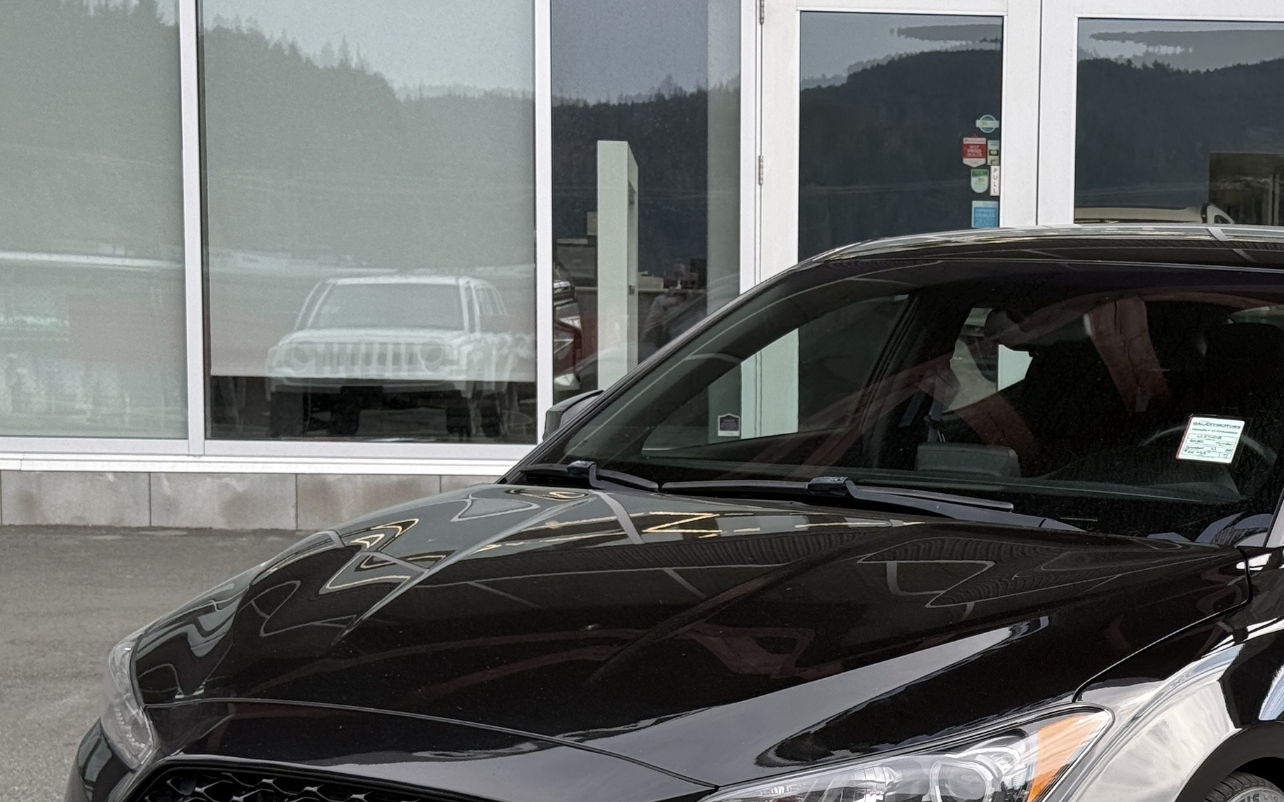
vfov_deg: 16.2
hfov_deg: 25.5
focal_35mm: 80
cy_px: 591
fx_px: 2799
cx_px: 950
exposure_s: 1/895
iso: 80
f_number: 1.78
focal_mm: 6.76
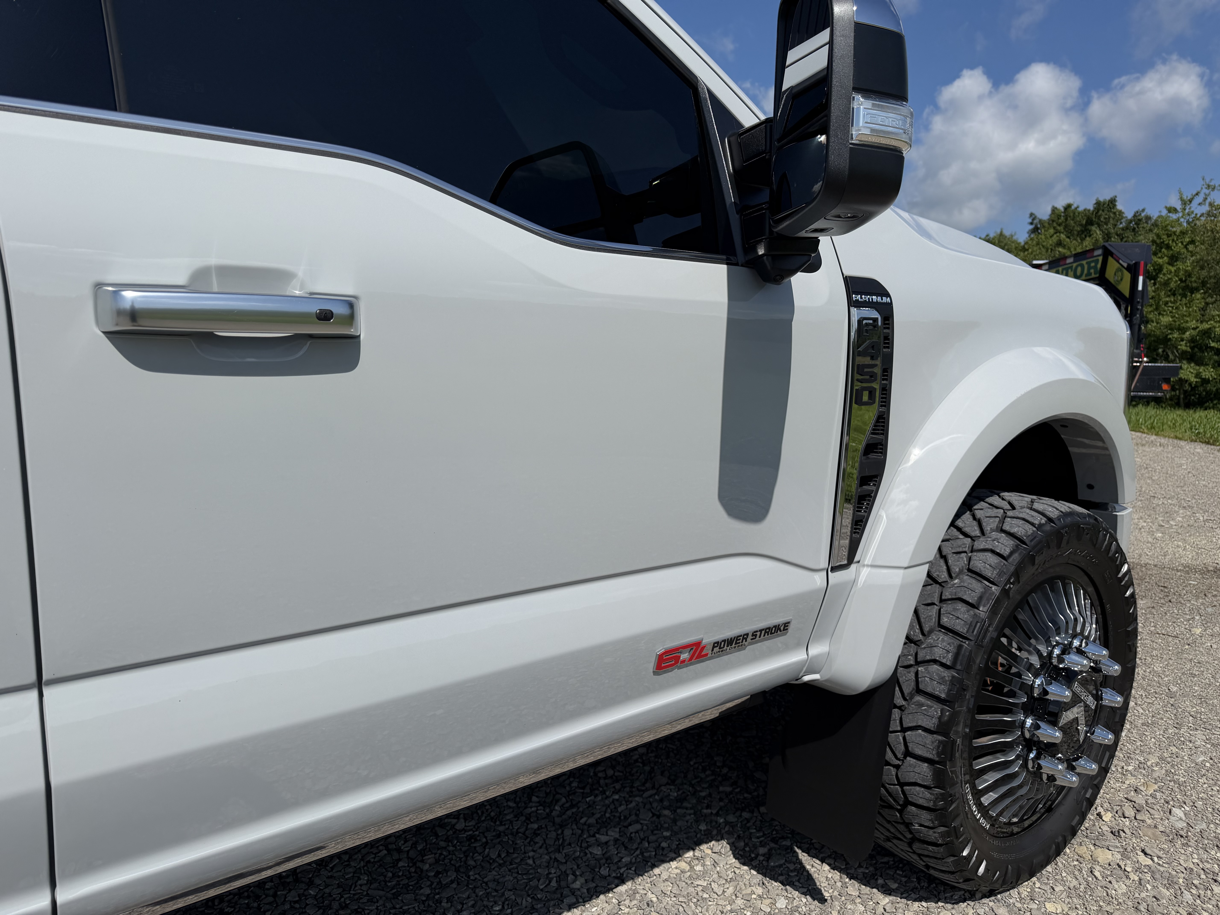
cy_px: 458
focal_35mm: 24
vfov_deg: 56.8
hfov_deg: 71.6
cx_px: 610
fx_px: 846
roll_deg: +0.9
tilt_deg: -6.0
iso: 80
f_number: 1.78
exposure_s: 1/9091
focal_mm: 6.76
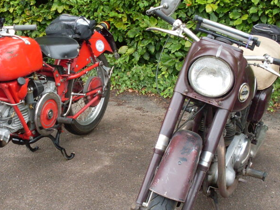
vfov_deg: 22.5
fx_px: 526
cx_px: 99
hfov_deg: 29.7
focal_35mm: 65
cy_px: 126
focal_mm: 6.3
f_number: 2.8
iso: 80
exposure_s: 1/125
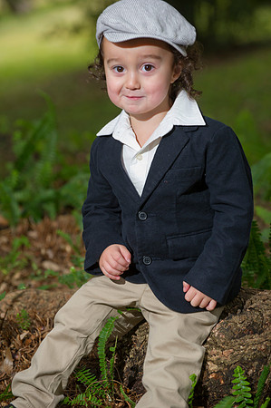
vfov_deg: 13.7
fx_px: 1698
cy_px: 204
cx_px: 136
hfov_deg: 9.1
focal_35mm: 150
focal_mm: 150
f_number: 4
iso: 400
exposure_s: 1/200
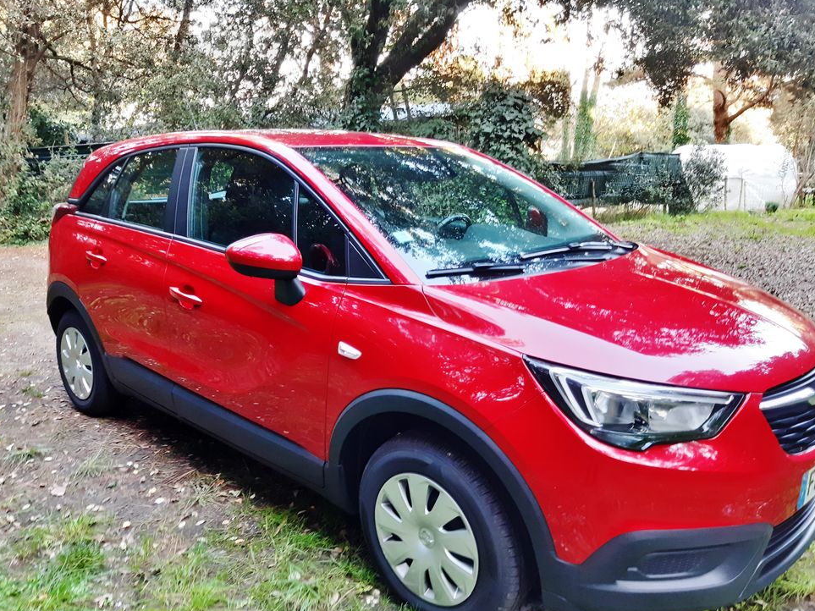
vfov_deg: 51.3
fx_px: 636
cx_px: 400
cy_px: 314
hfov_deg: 65.3
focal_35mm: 27
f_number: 1.7
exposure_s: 1/50
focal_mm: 3.92
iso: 100
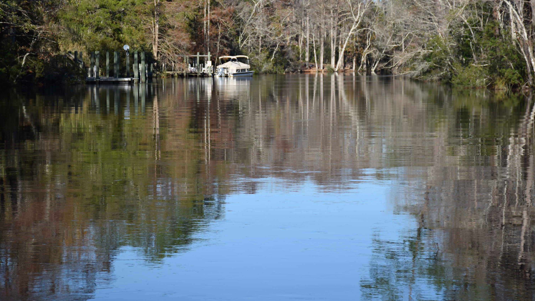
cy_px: 135
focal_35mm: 126
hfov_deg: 17.0
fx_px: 1787
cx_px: 267
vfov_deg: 9.6
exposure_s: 1/800
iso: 200
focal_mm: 80
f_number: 7.1
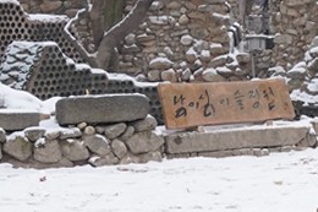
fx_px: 2445
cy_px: -206
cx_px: 886
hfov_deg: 6.8
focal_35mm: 277
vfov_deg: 4.9
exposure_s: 1/100
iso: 320
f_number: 10
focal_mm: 36
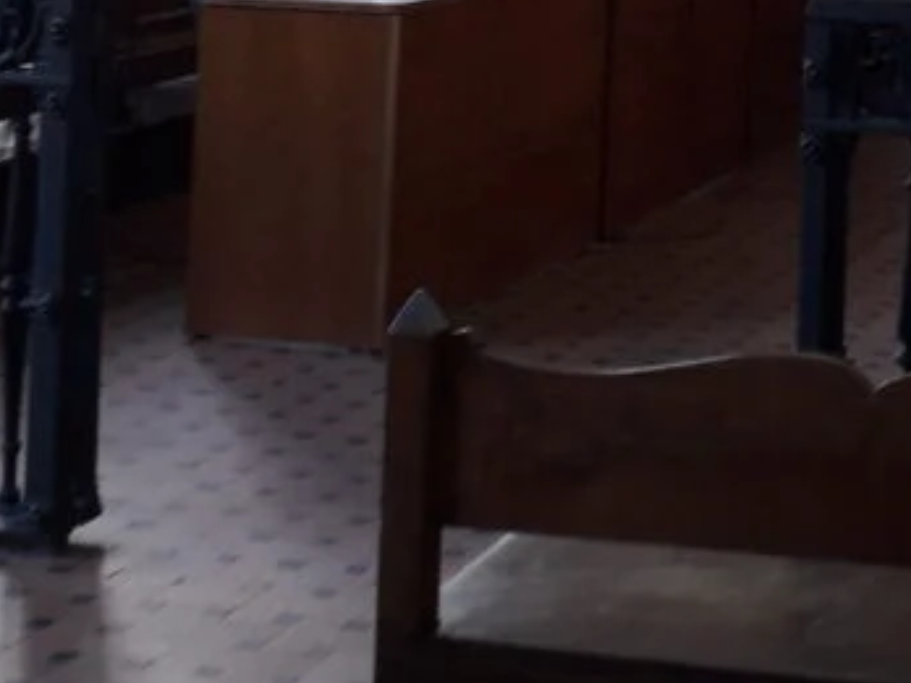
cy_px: -413
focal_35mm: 93
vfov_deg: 14.5
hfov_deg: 19.6
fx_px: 2448
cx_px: 1136
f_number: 1.9
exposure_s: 1/50
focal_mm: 3.6
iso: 64
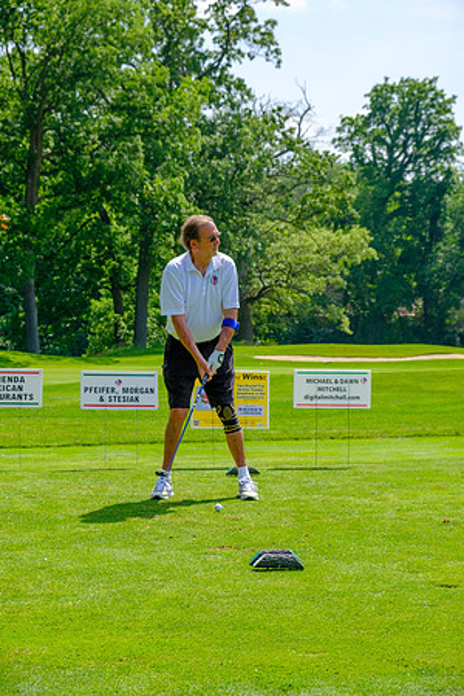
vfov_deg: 24.5
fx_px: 1605
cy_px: 348
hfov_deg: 16.5
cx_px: 232
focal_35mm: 83
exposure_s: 1/320
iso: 200
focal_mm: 55
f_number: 6.4
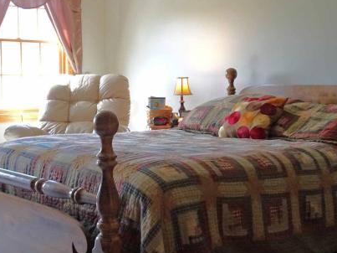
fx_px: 594
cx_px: 164
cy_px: 116
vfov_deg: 24.0
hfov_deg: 31.7
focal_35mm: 61
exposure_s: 1/30
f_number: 3.5
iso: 200
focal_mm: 4.1
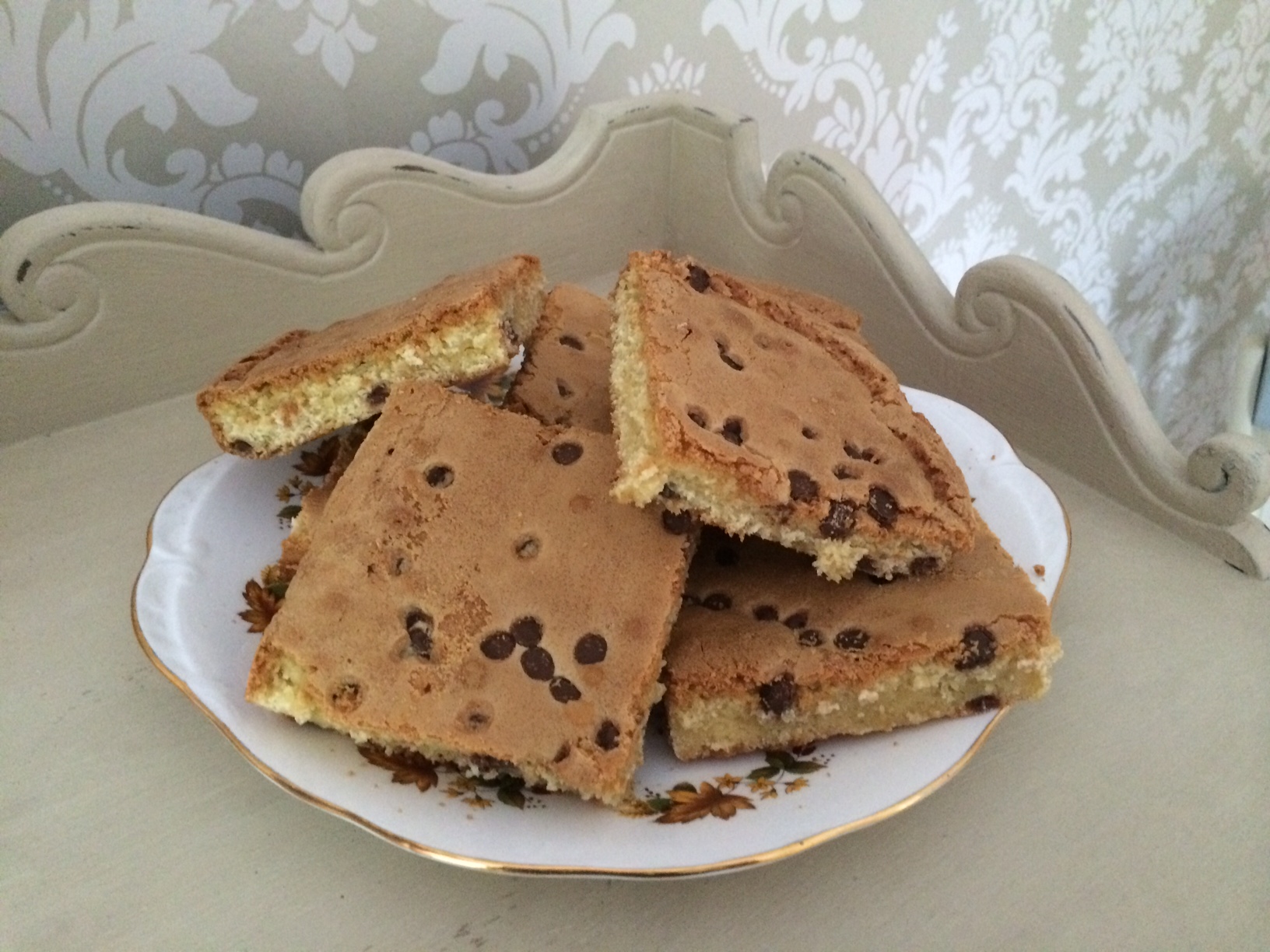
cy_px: 476
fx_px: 1101
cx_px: 635
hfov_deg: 60.0
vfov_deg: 46.8
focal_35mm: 30
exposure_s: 1/15
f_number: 2.2
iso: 320
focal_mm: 4.12
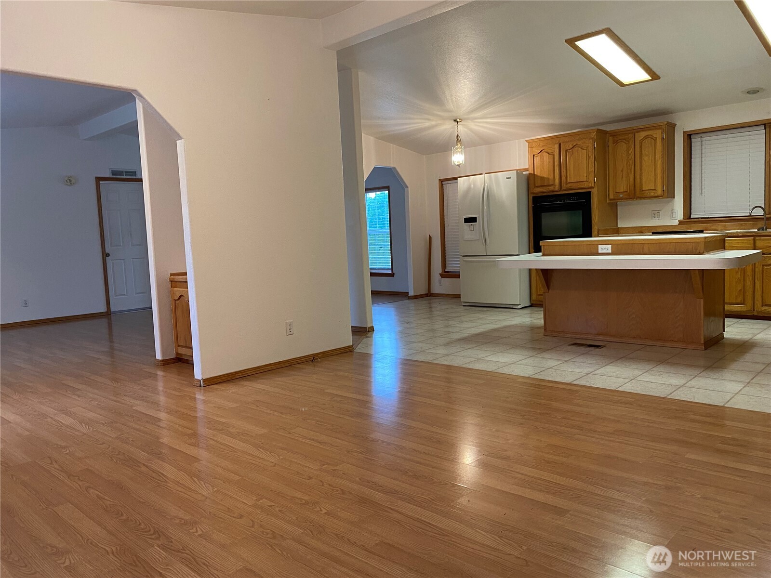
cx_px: 386
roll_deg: +2.7
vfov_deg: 53.1
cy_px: 289
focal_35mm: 26
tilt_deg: -5.6
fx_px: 579
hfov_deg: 67.3
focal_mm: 4.25
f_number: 1.8
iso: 200
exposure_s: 1/60
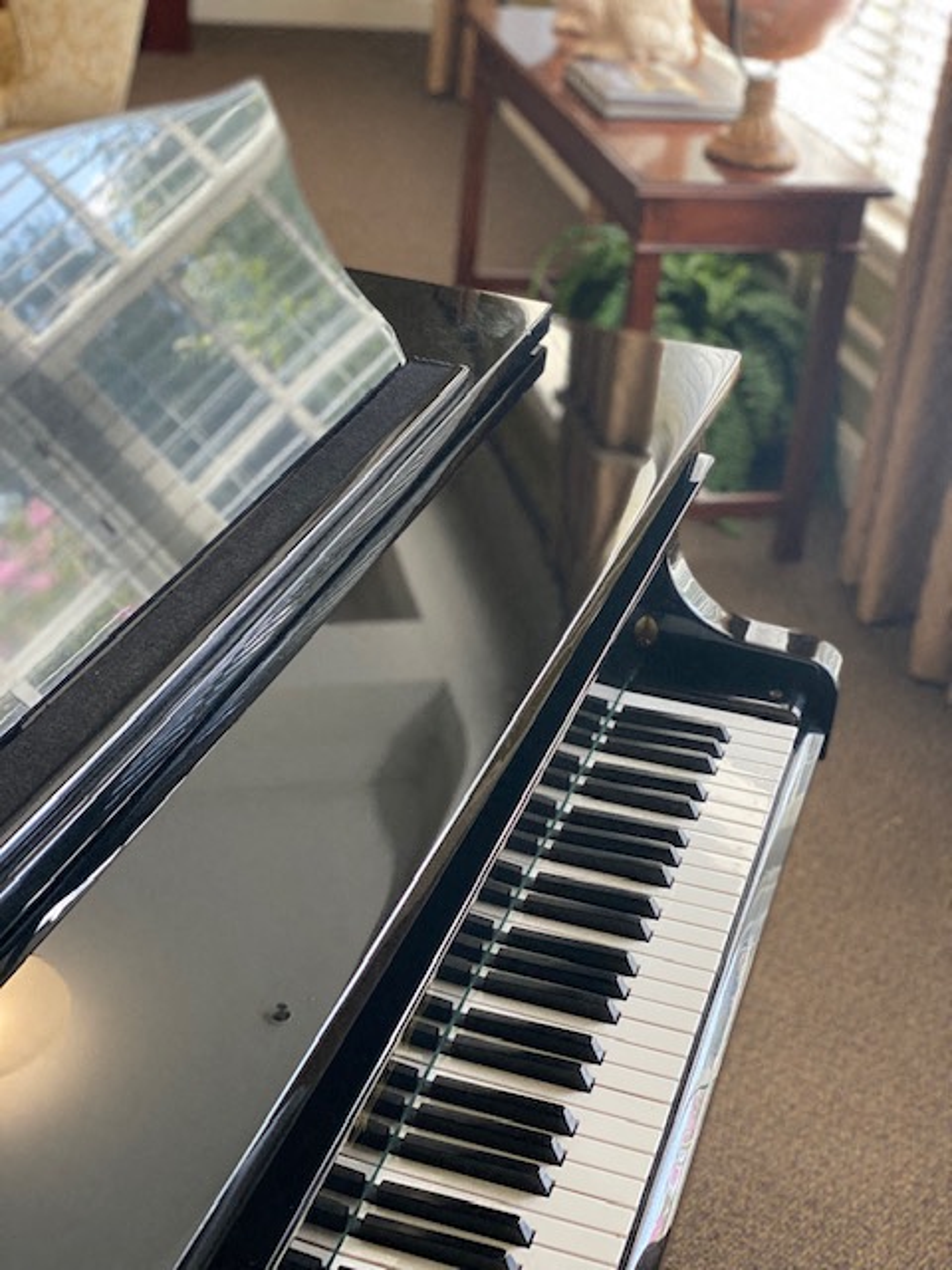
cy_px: 635
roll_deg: -5.1
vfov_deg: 36.8
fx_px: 1907
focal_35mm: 52
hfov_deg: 28.0
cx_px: 476
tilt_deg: -28.3
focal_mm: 6
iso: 200
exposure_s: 1/120
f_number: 2
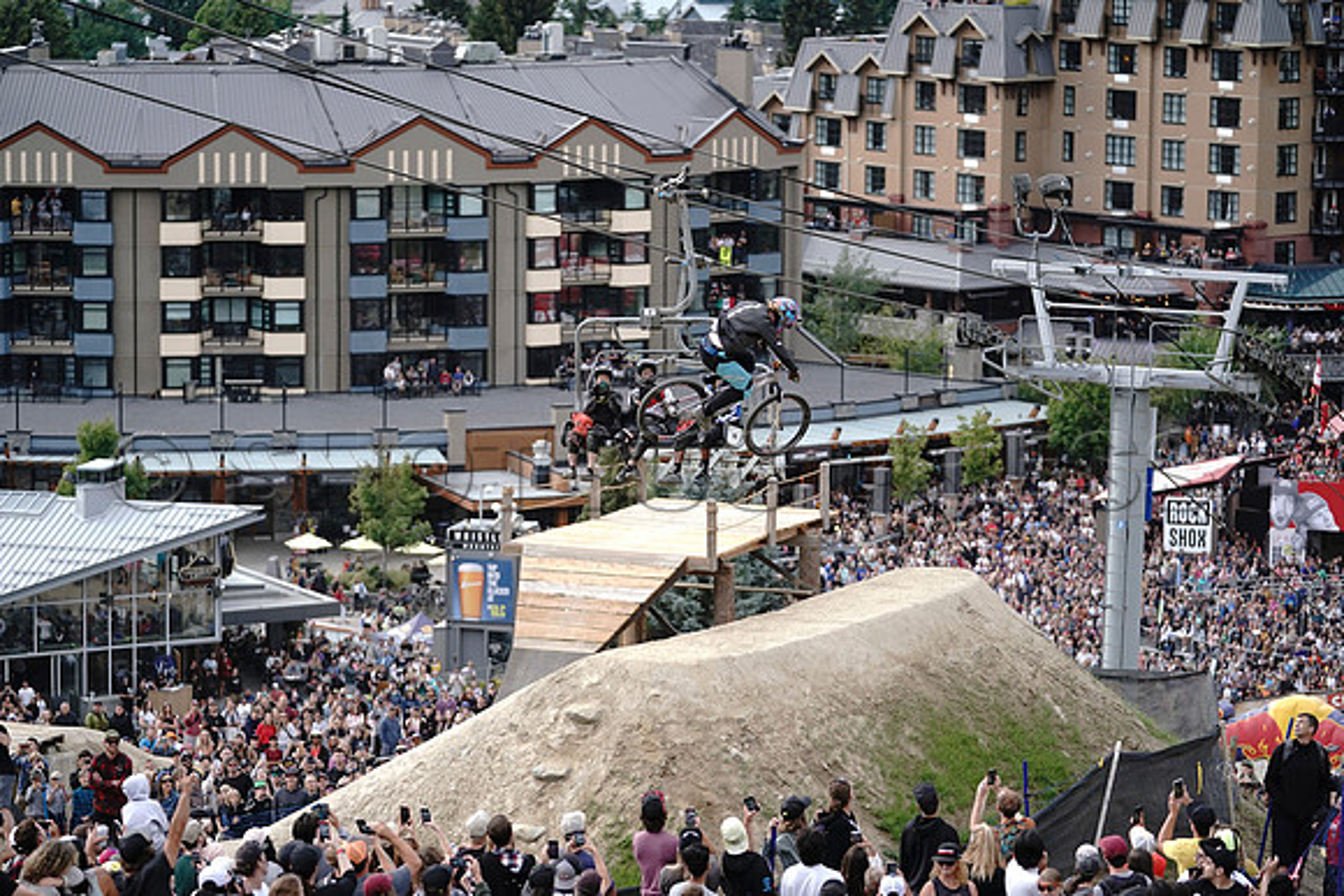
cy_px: 448
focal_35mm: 124
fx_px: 4630
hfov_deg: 16.5
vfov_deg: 11.1
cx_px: 672
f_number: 2.8
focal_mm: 124
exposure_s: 1/1000
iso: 400
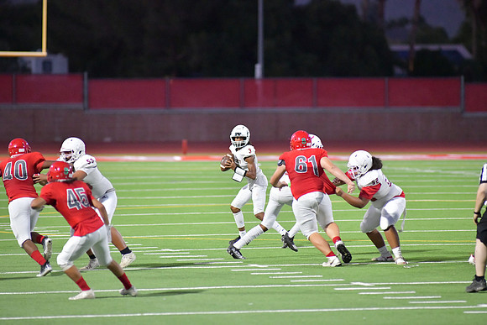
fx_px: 4059
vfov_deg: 4.6
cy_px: 162
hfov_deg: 6.9
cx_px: 244
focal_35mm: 300
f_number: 3.5
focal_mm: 300
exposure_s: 1/1250
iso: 9000
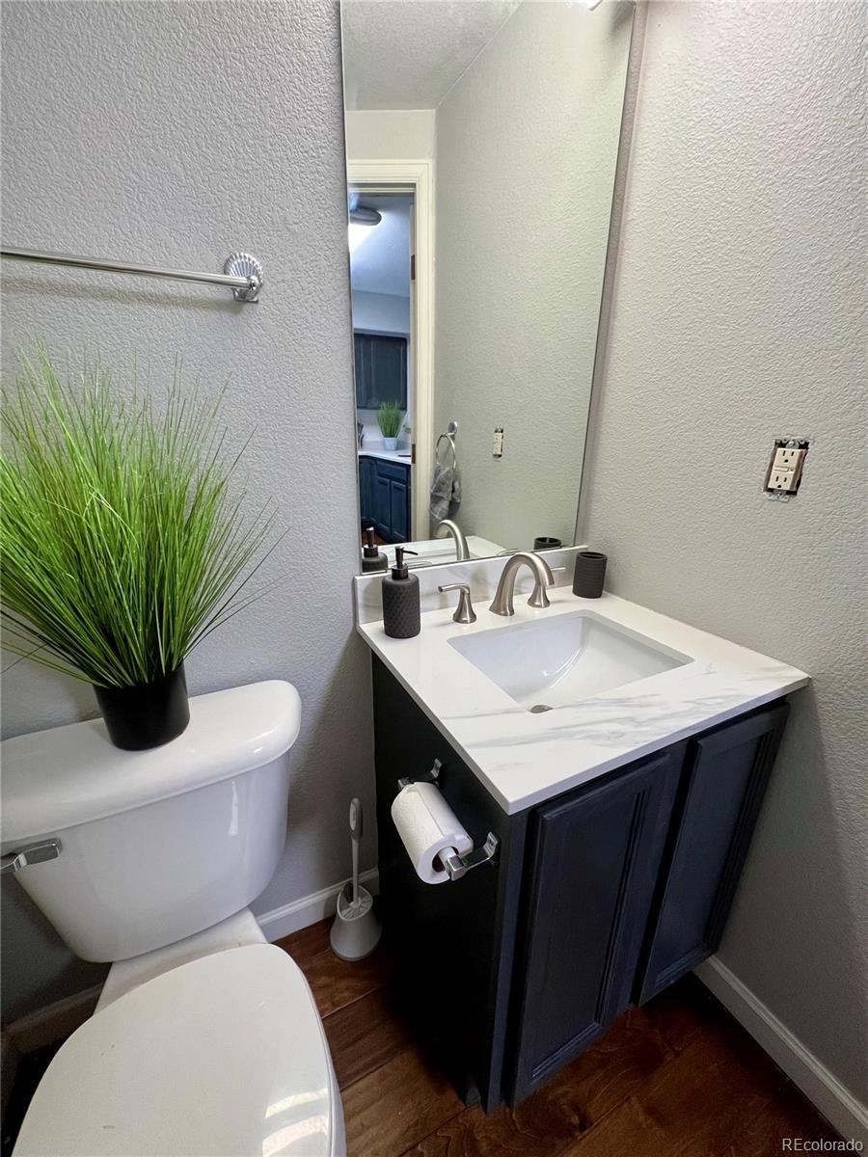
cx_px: 434
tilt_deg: -18.3
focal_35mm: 13
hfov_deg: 89.9
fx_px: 435
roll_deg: -1.0
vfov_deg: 106.2
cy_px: 578
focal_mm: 1.57
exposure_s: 1/120
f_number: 1.8
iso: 200
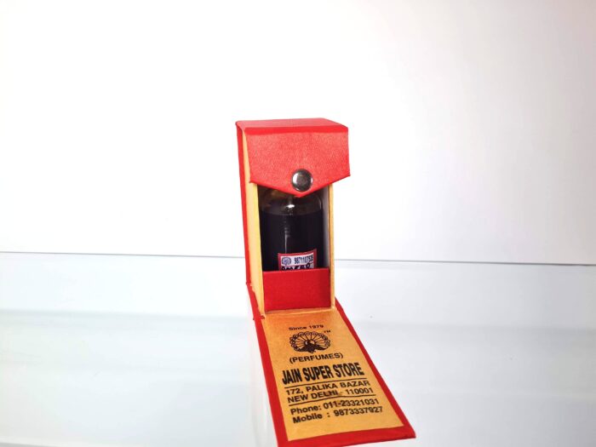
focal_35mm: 26
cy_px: 224
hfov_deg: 67.3
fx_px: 448
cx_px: 298
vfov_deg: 53.1
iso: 100
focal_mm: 5.4
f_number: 1.8
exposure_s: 1/120
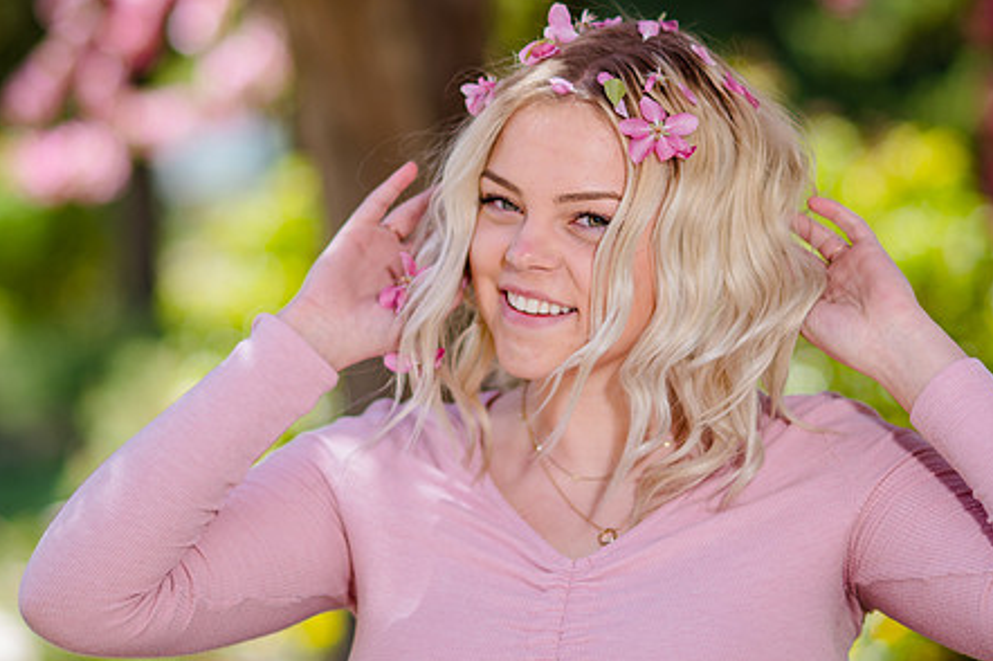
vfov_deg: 8.4
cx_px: 438
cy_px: 283
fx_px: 4493
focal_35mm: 163
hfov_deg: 12.6
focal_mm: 105
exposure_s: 1/800
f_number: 2
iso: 125
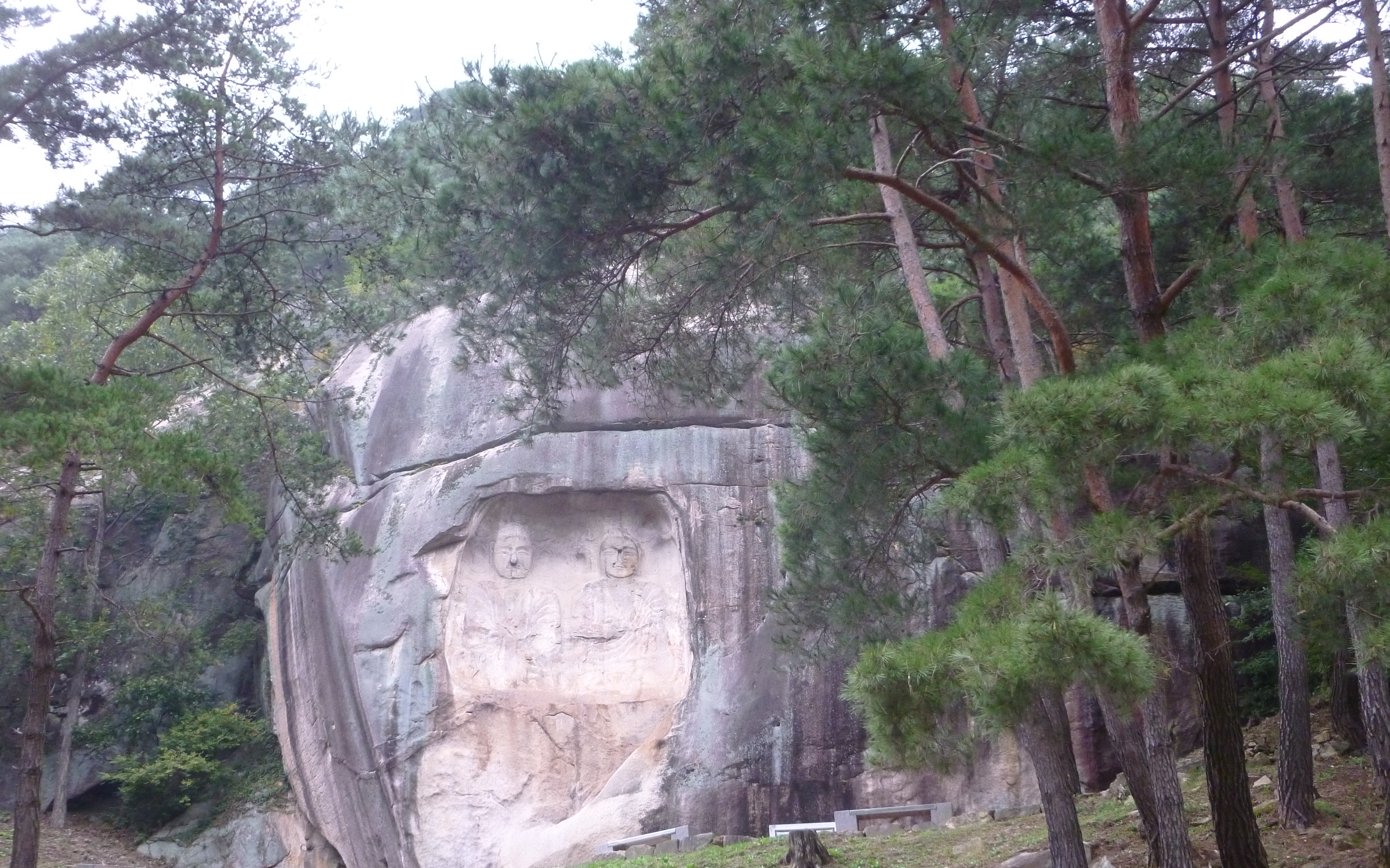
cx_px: 696
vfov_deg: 32.7
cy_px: 495
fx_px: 1477
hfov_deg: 50.4
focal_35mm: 39
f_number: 3.6
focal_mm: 6.1
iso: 320
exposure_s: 1/60
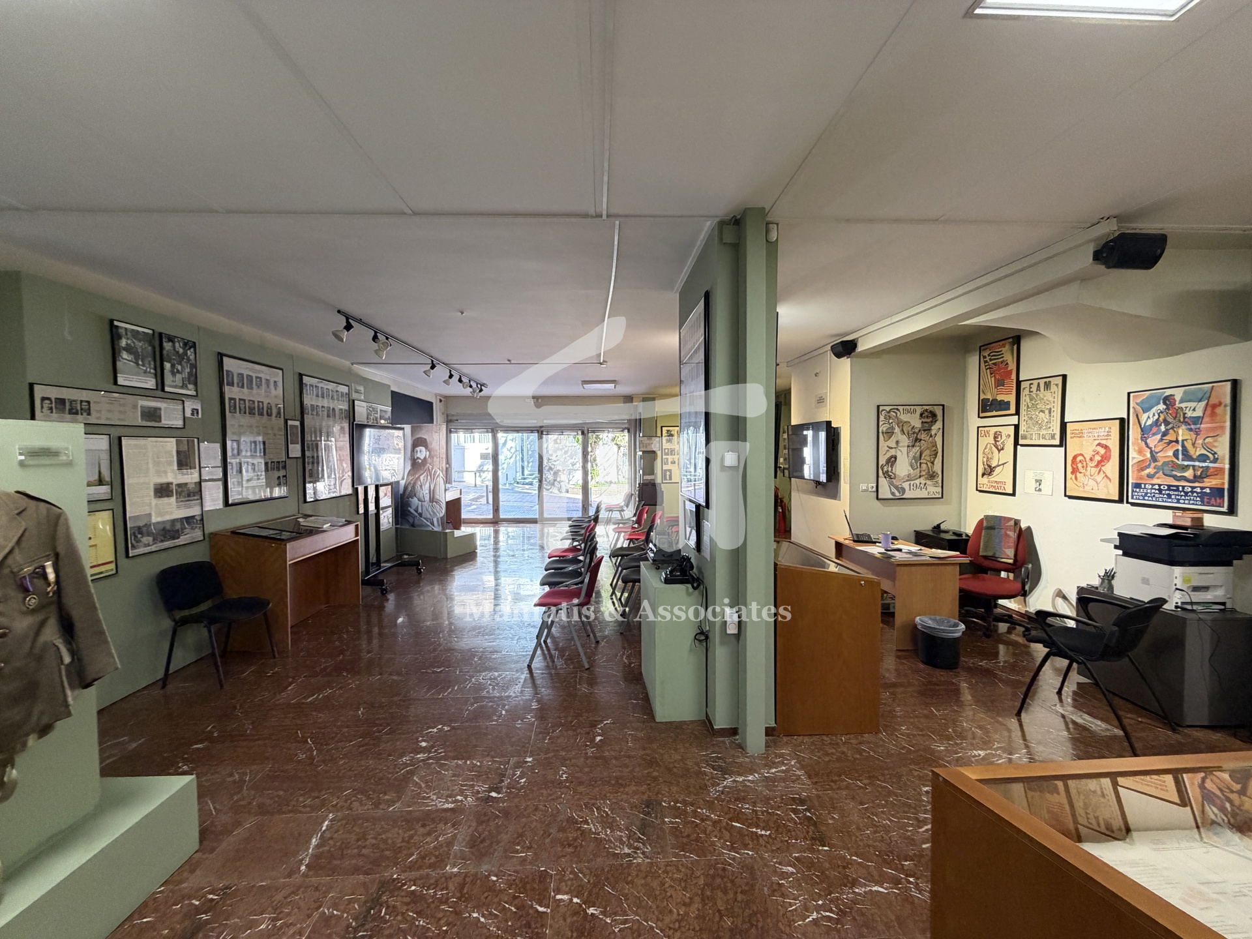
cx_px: 626
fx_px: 506
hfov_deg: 102.1
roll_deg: +0.4
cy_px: 470
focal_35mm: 14
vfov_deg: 85.7
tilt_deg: -1.7
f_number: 2.2
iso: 250
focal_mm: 2.22
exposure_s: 1/50
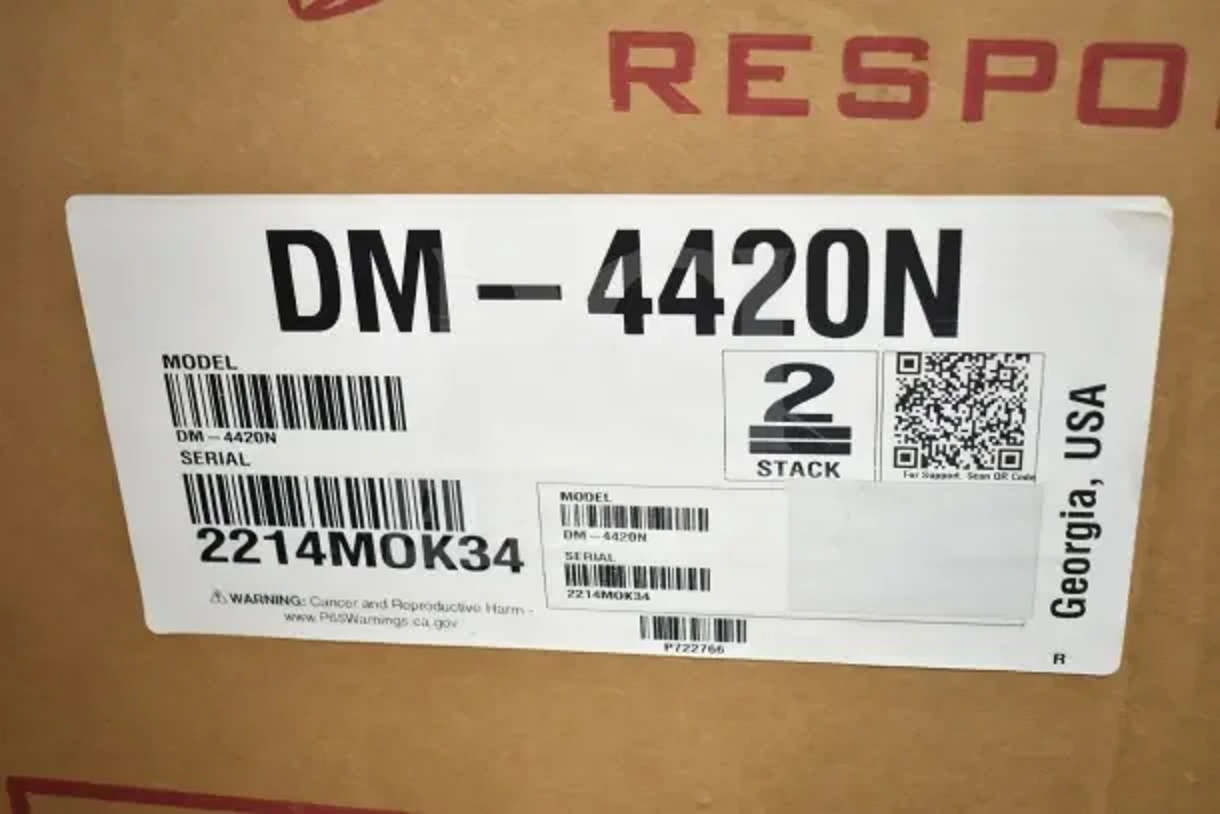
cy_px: 407
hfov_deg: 45.0
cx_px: 610
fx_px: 1474
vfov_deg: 30.9
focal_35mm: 44
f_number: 4.2
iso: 500
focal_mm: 29
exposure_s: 1/50
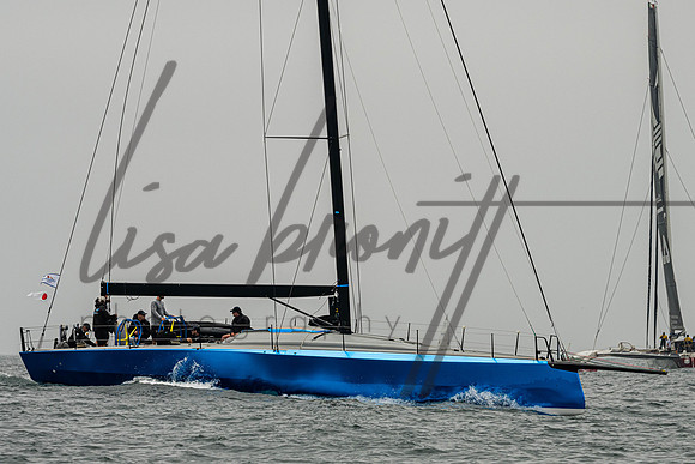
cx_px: 353
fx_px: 7237
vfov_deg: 3.7
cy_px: 242
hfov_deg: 5.5
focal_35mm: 375
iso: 500
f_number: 13
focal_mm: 280
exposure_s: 1/1250
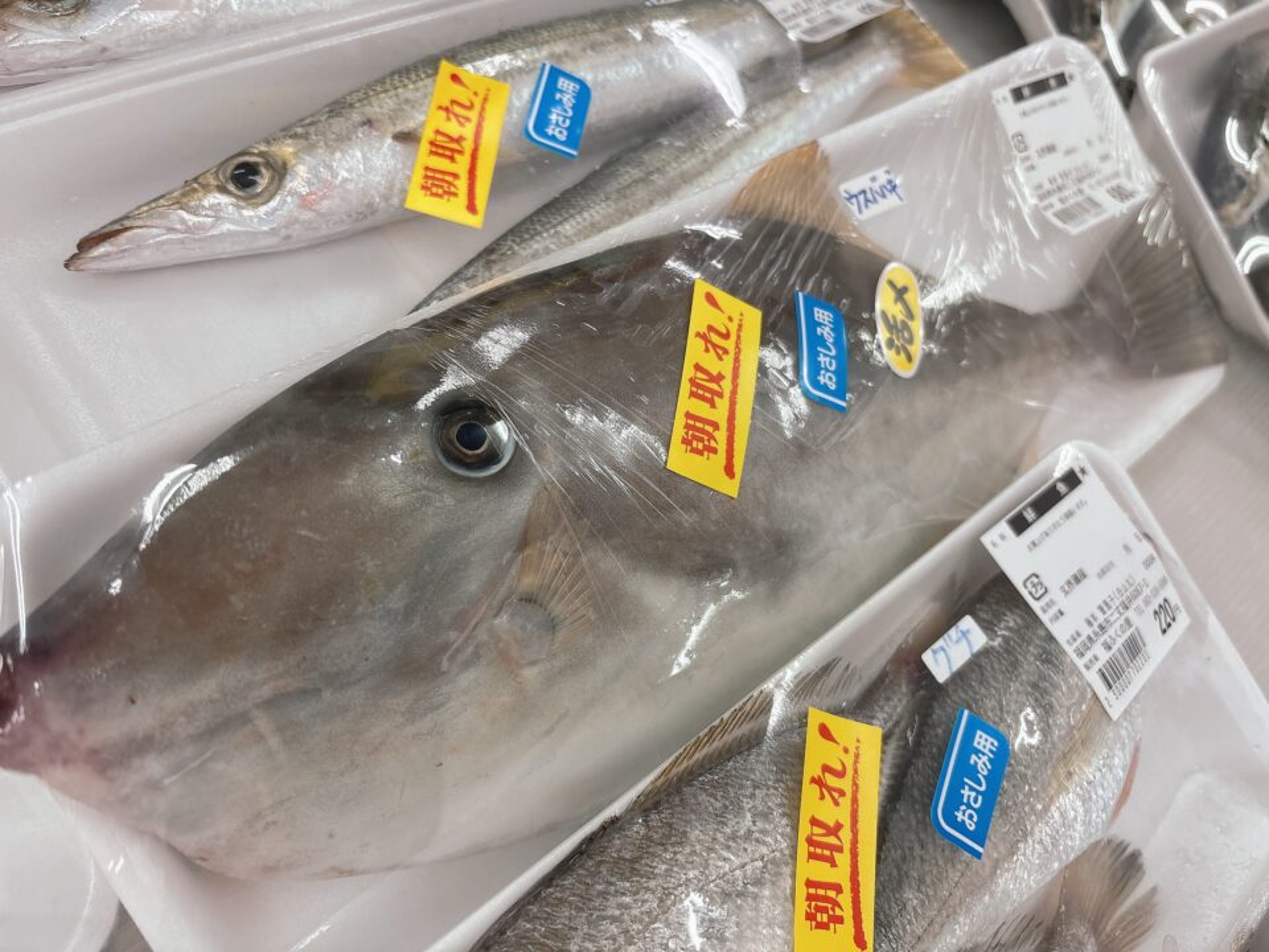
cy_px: 476
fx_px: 953
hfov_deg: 67.3
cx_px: 634
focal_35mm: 26
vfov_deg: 53.1
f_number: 1.6
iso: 100
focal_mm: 5.96
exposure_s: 1/120
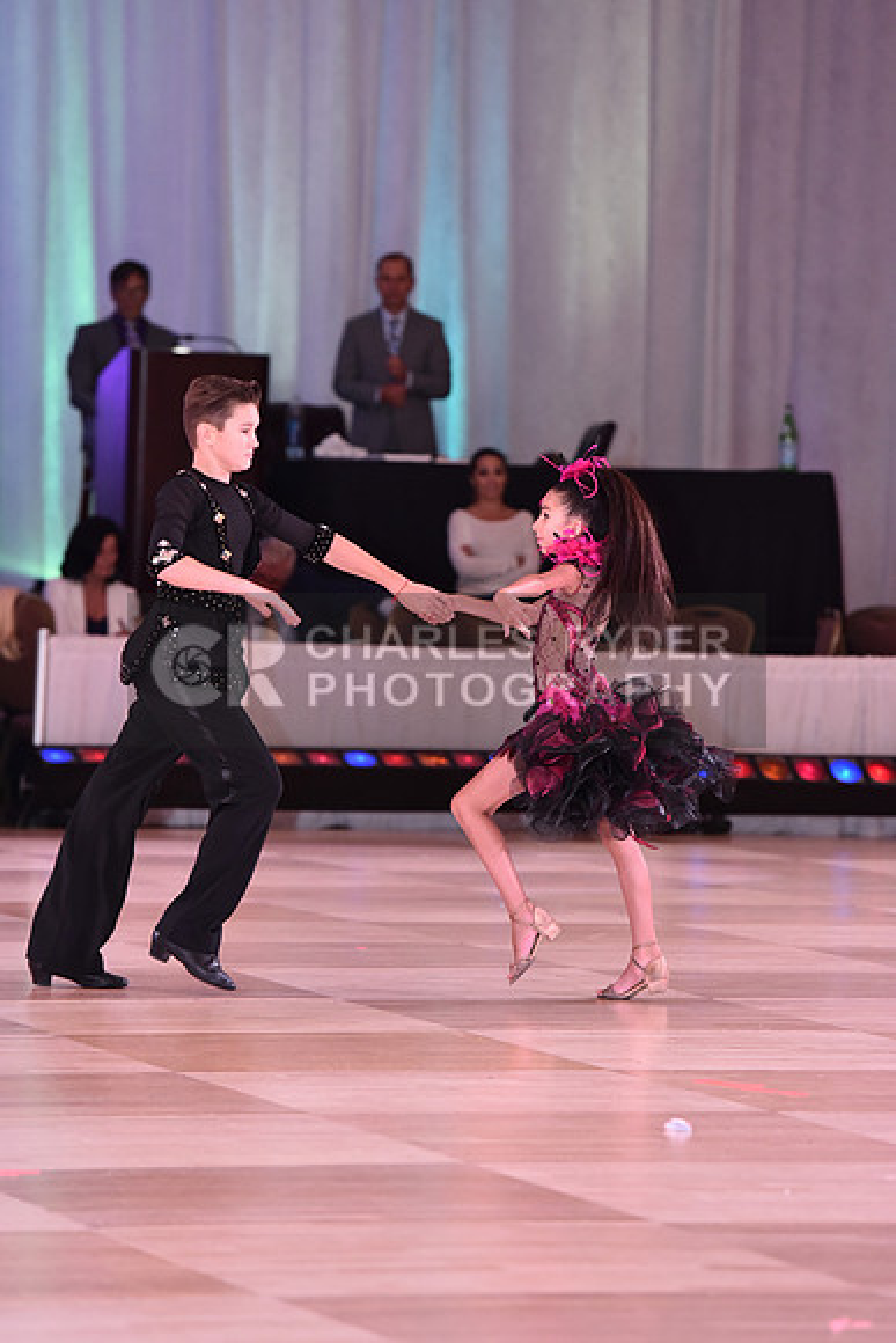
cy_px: 672
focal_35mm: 180
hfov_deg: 7.6
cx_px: 448
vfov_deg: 11.4
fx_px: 6715
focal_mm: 180
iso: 2000
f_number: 4.5
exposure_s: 1/250
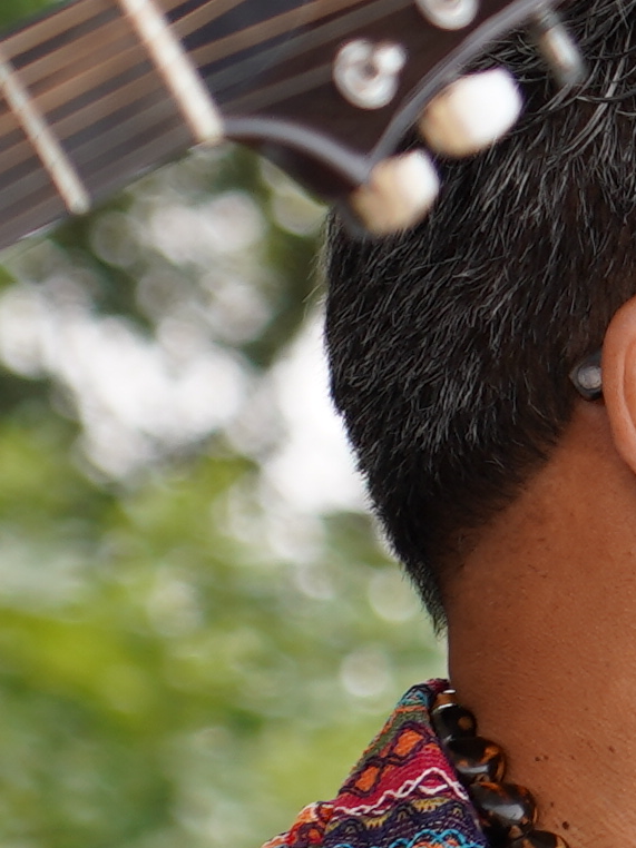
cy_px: 1291
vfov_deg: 2.8
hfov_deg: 2.1
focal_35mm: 712
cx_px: 1524
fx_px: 17452
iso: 100
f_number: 4.5
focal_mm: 94
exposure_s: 1/200
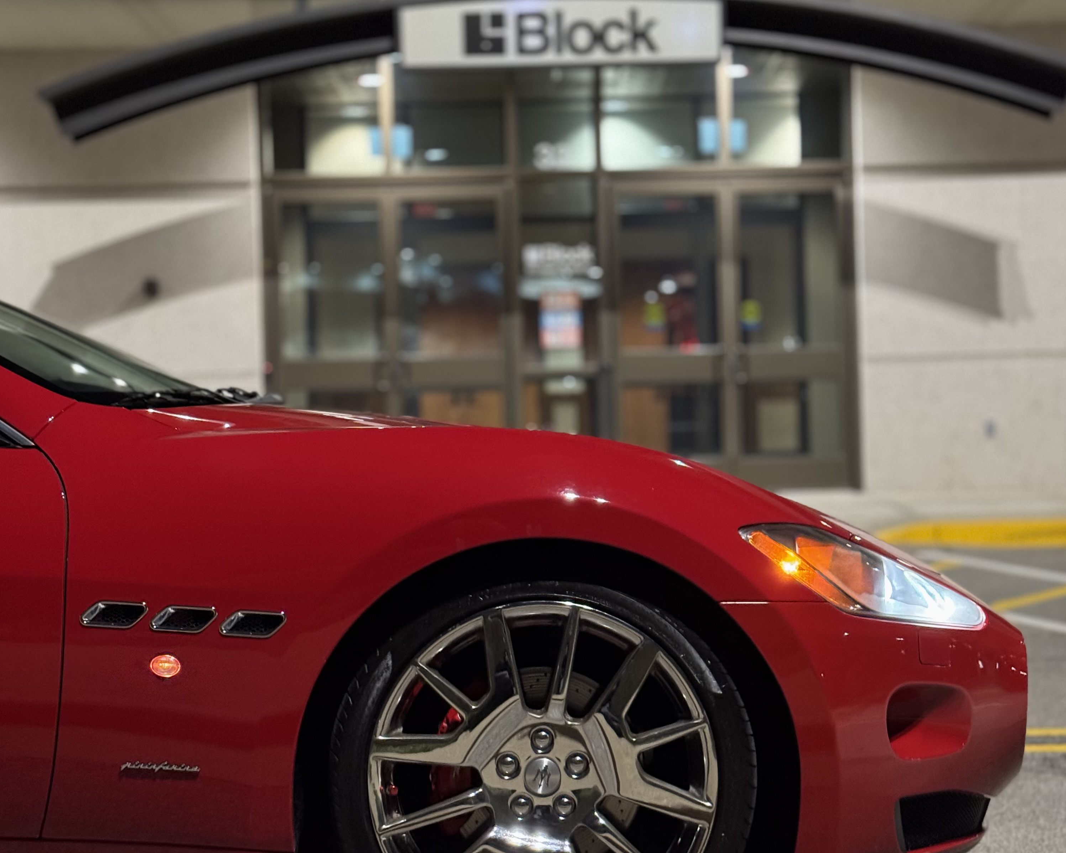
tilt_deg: +1.5
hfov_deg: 30.0
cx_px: 532
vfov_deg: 24.2
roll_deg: +1.2
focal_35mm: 63
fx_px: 1988
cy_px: 421
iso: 640
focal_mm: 6.76
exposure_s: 1/30
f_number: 1.78
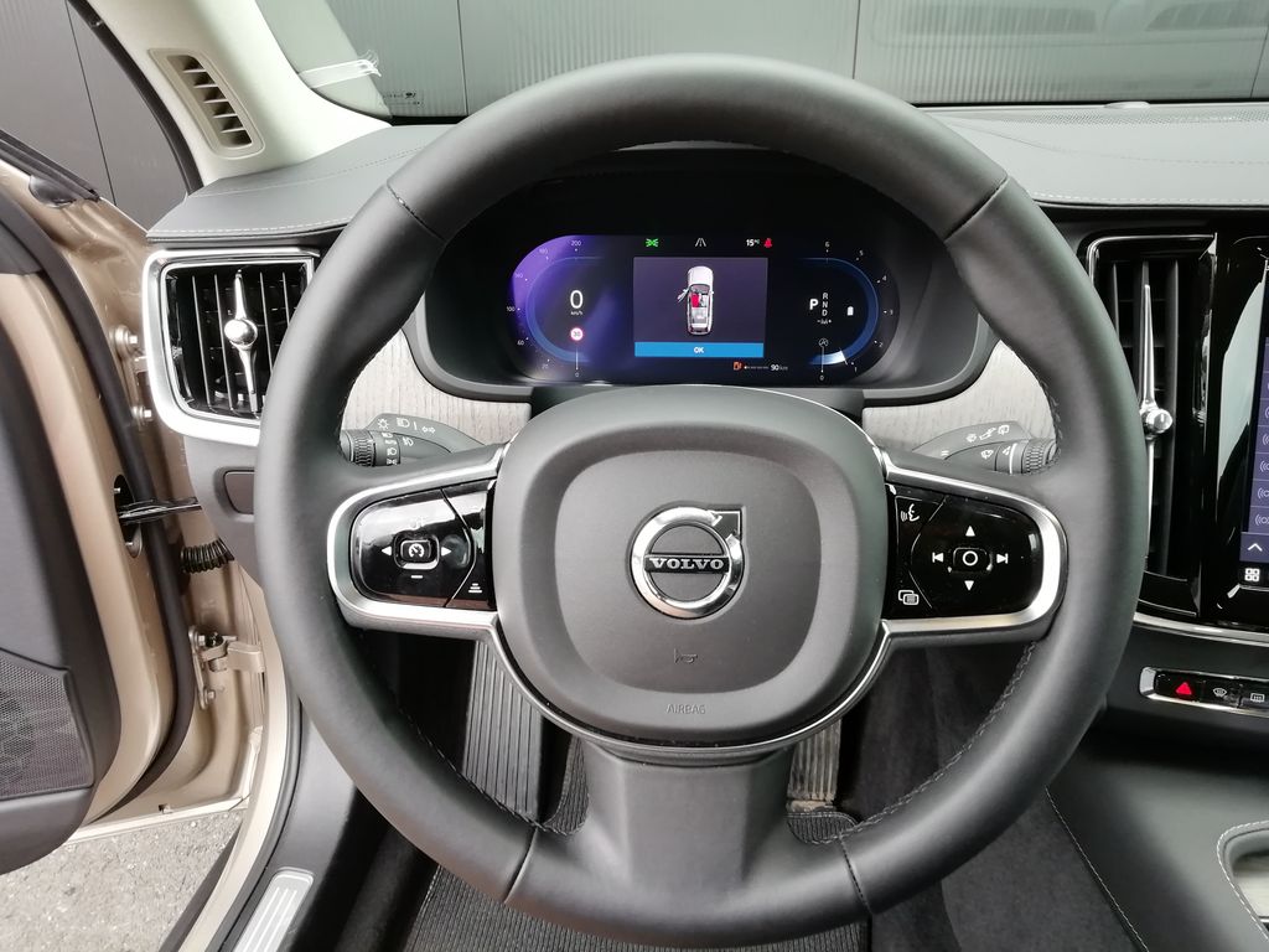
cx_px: 634
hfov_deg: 67.3
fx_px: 953
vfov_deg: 53.1
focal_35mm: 26
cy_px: 476
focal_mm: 3.21
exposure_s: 1/33.3
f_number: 2.2
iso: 80
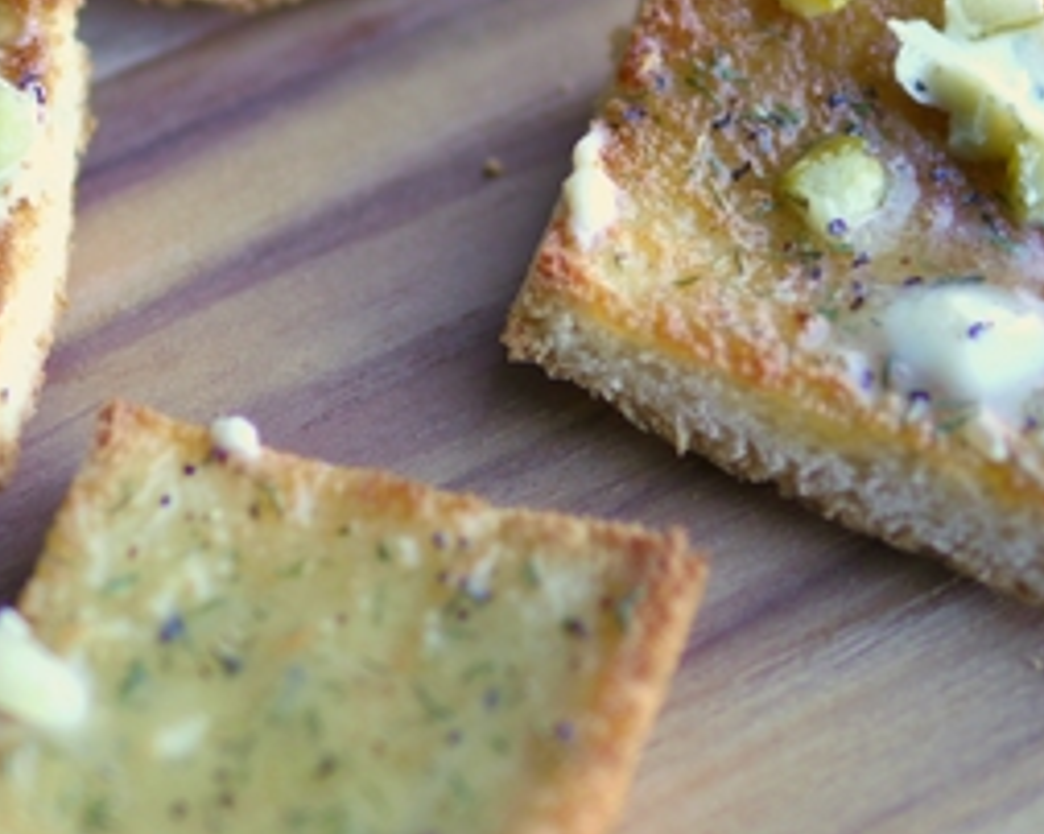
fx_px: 3427
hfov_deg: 17.3
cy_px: 142
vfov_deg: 13.8
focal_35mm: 111
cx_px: 514
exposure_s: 1/160
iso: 100
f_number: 1.6
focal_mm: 25
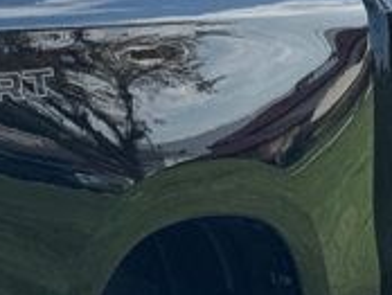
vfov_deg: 5.3
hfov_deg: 6.9
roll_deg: +1.0
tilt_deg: -3.9
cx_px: -144
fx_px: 3198
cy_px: 162
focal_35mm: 282
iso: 64
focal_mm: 6.76
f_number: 1.78
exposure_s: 1/1094
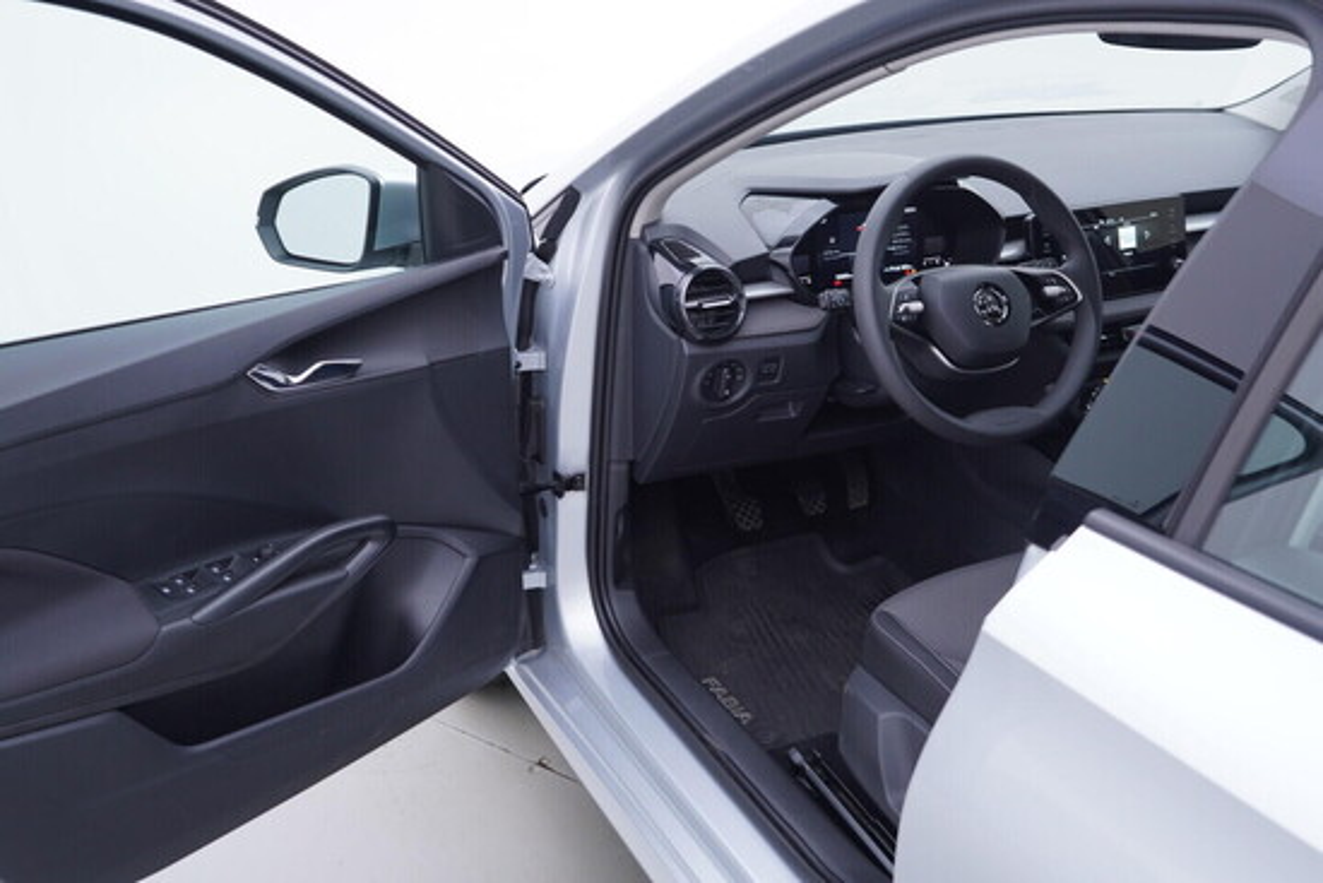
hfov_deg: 53.1
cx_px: 662
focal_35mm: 36
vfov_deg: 36.9
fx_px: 1323
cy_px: 442
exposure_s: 1/50
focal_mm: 24
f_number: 3.2
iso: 125
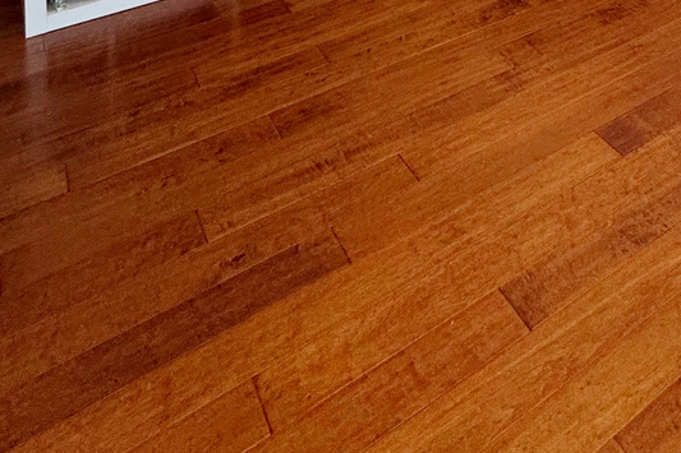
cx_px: 671
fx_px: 794
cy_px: -373
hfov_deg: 40.9
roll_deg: -0.6
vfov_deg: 21.0
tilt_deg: -3.0
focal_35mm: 42
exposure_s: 1/120
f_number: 2.2
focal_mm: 2.22
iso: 200
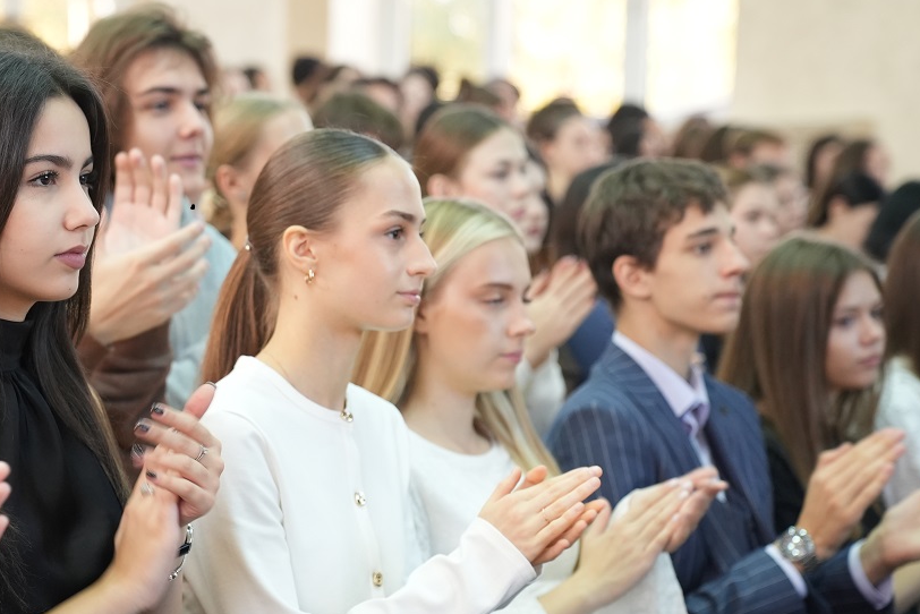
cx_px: 134
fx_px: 2735
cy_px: 444
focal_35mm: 107
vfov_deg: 12.8
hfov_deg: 18.8
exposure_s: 1/80
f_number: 2.8
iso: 2000
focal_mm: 62
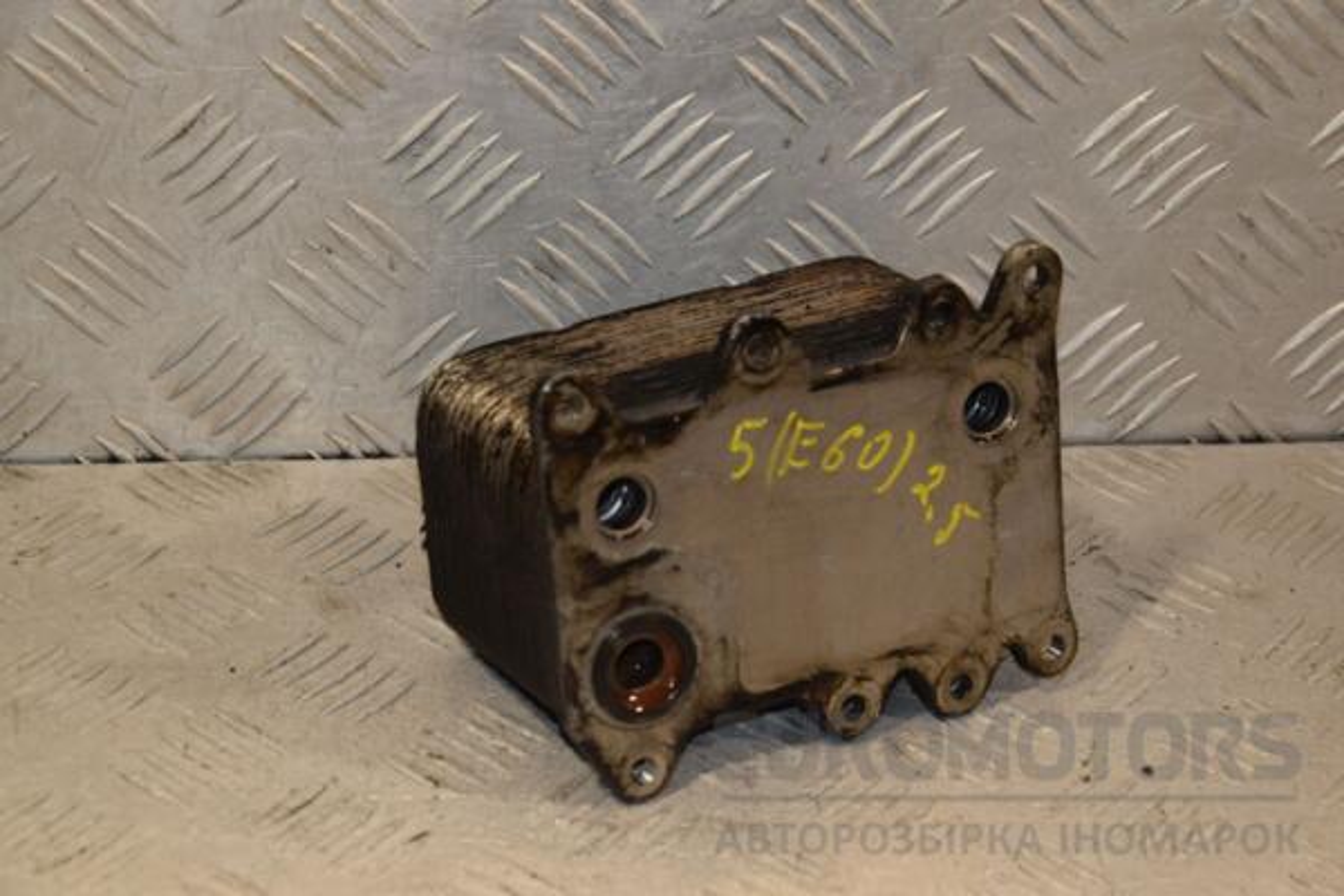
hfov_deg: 20.6
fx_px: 3696
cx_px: 672
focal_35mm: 99
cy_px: 448
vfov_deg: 13.8
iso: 800
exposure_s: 1/200
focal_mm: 66
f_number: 6.3
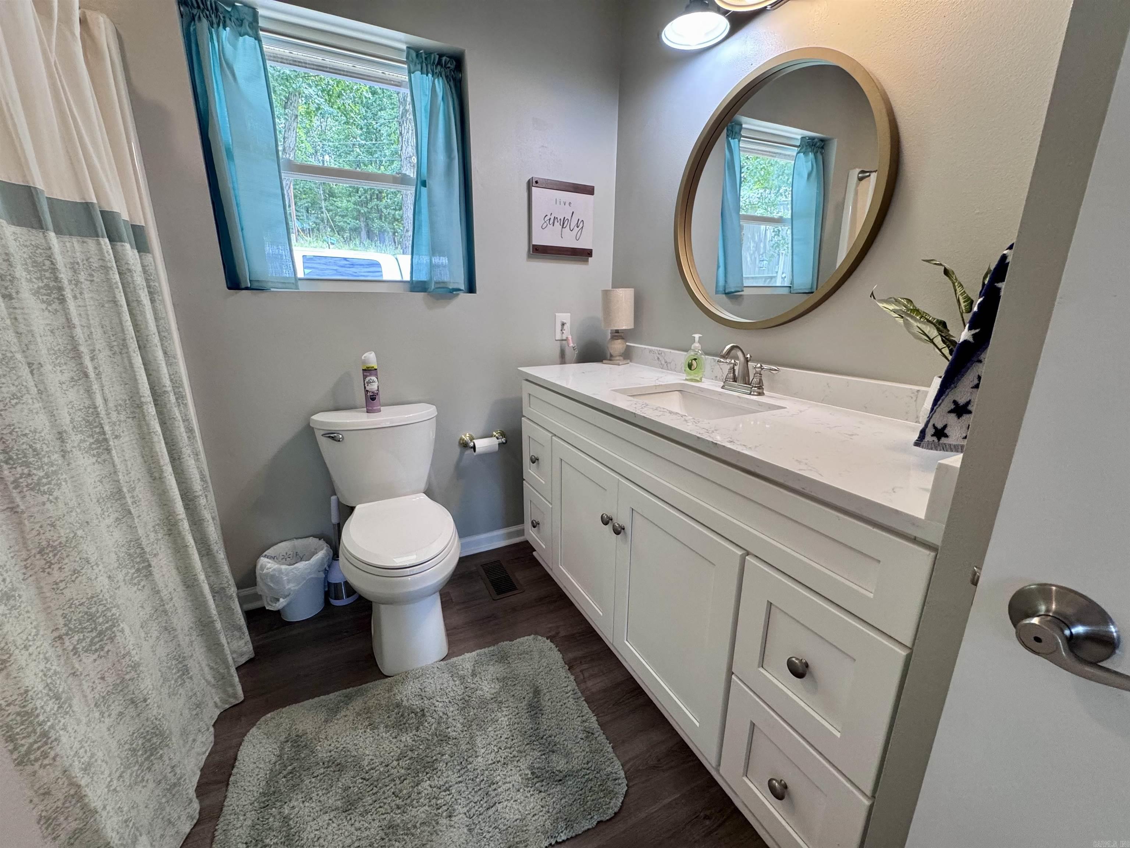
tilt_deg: -15.2
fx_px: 457
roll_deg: -0.1
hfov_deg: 102.1
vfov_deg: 85.7
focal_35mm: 14
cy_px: 424
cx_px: 565
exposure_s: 1/120
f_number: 2.2
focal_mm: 2.22
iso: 200
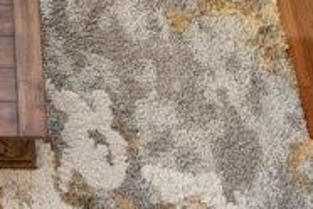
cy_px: -220
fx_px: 956
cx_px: -67
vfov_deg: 11.2
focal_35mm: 110
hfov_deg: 17.7
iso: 1000
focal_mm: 16
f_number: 4
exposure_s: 1/160
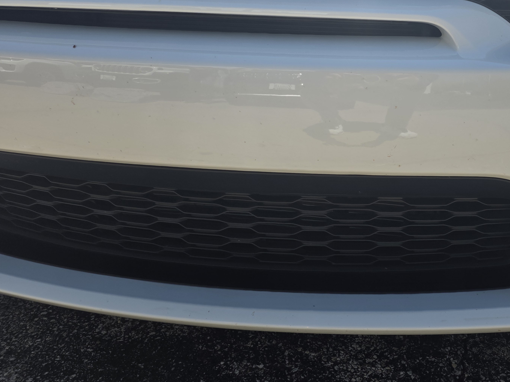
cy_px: 111
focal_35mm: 34
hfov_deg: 52.2
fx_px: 501
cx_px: 366
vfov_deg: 41.0
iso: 80
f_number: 1.7
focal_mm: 6.25
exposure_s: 1/4889
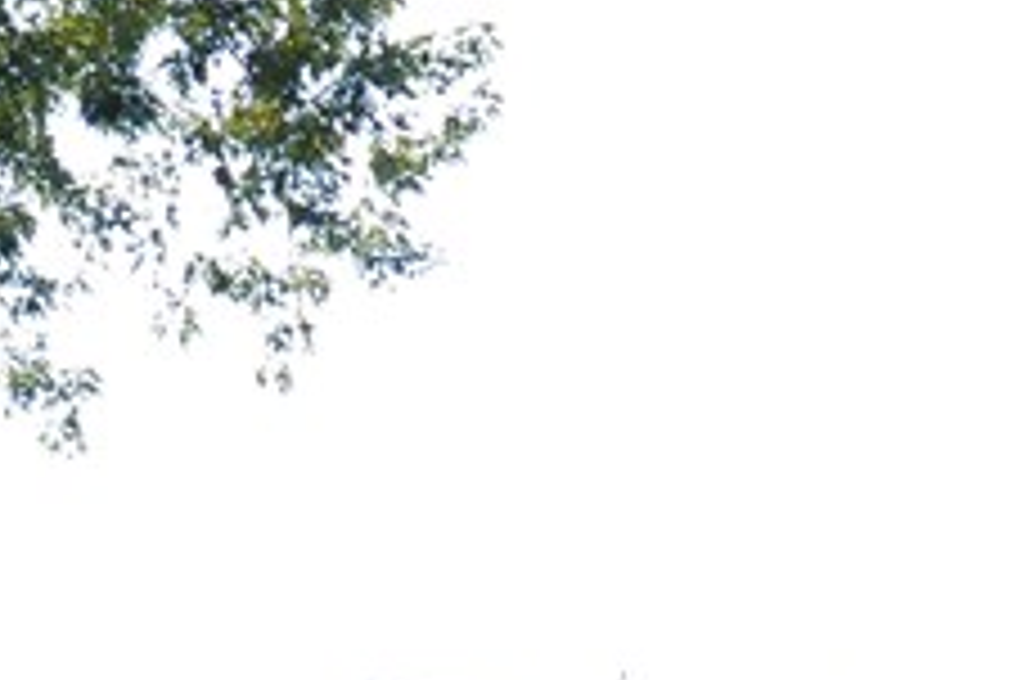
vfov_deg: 10.6
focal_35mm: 115
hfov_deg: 17.2
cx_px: -113
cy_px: 1486
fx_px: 3262
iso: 100
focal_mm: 16
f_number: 6.3
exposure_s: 1/160
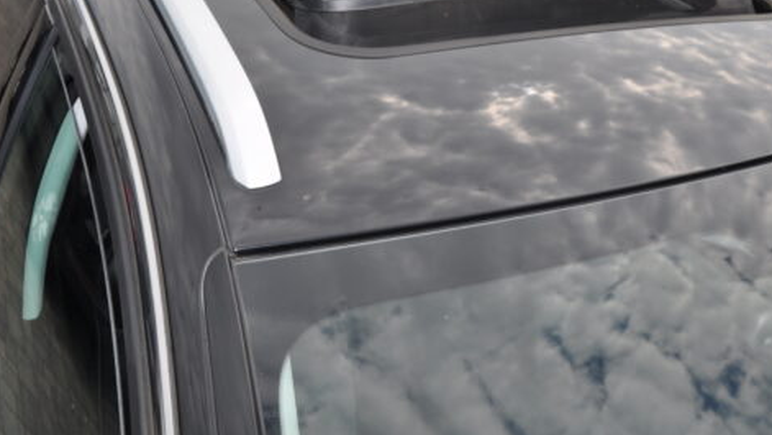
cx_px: 446
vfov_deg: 32.2
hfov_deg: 55.0
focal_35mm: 36
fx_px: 737
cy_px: 109
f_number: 11
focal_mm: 18
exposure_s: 1/200
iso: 200
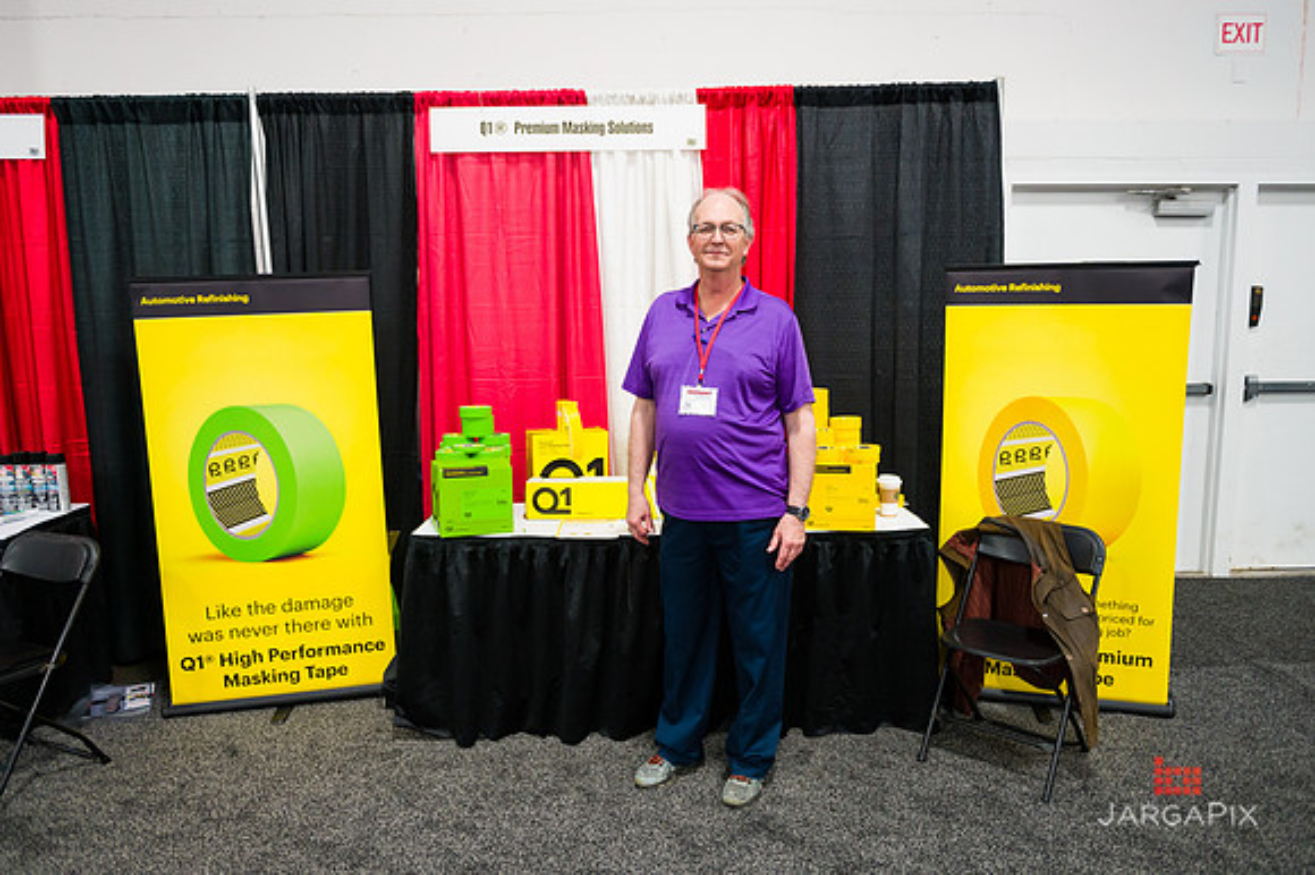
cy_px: 438
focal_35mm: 27
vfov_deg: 47.9
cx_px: 658
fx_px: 986
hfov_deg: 67.4
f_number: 3.2
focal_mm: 27
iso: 3200
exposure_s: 1/250
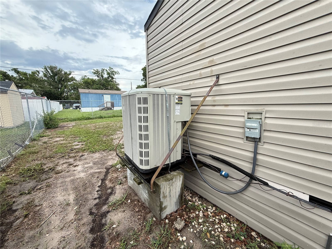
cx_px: 166
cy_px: 124
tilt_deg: -12.4
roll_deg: -2.4
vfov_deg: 85.7
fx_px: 134
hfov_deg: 102.1
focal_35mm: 14
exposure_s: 1/679
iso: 64
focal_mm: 2.22
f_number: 2.2
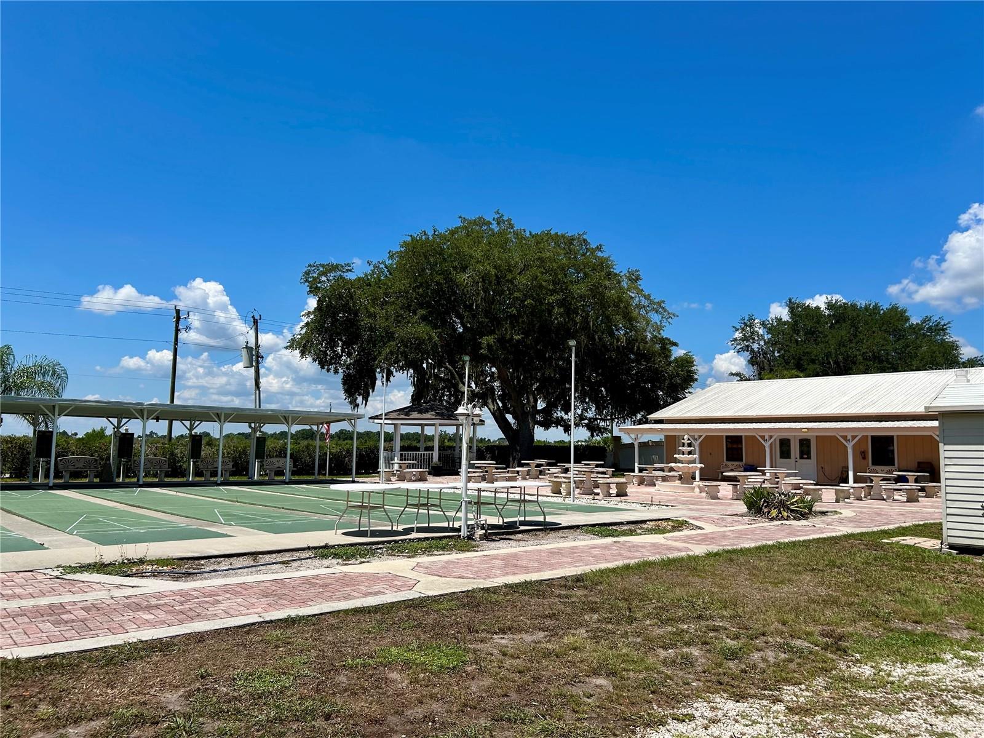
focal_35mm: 26
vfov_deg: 53.1
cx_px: 492
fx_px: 739
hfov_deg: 67.3
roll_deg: -0.6
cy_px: 369
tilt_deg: +6.9
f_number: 1.5
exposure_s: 1/5882
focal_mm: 5.7
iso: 50
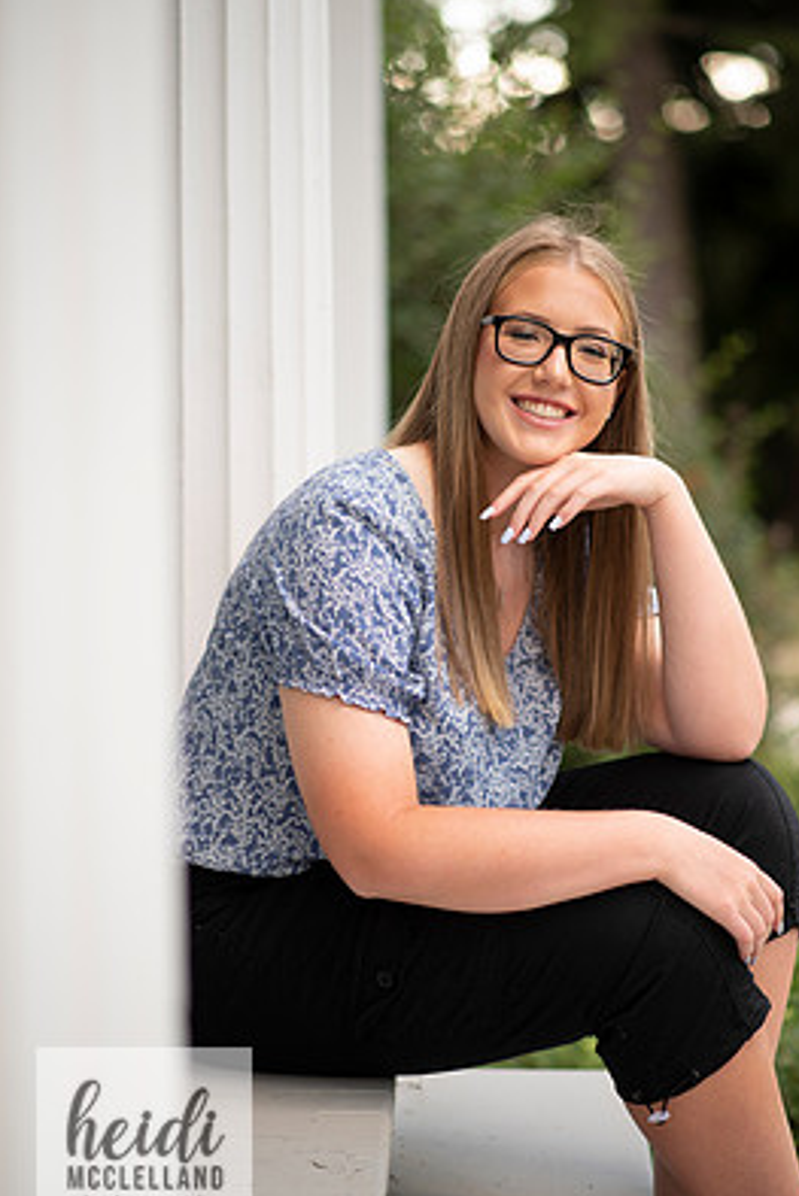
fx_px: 3226
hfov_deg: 14.1
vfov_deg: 21.0
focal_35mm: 97
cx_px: 447
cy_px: 619
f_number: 1.8
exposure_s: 1/200
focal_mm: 85
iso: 125
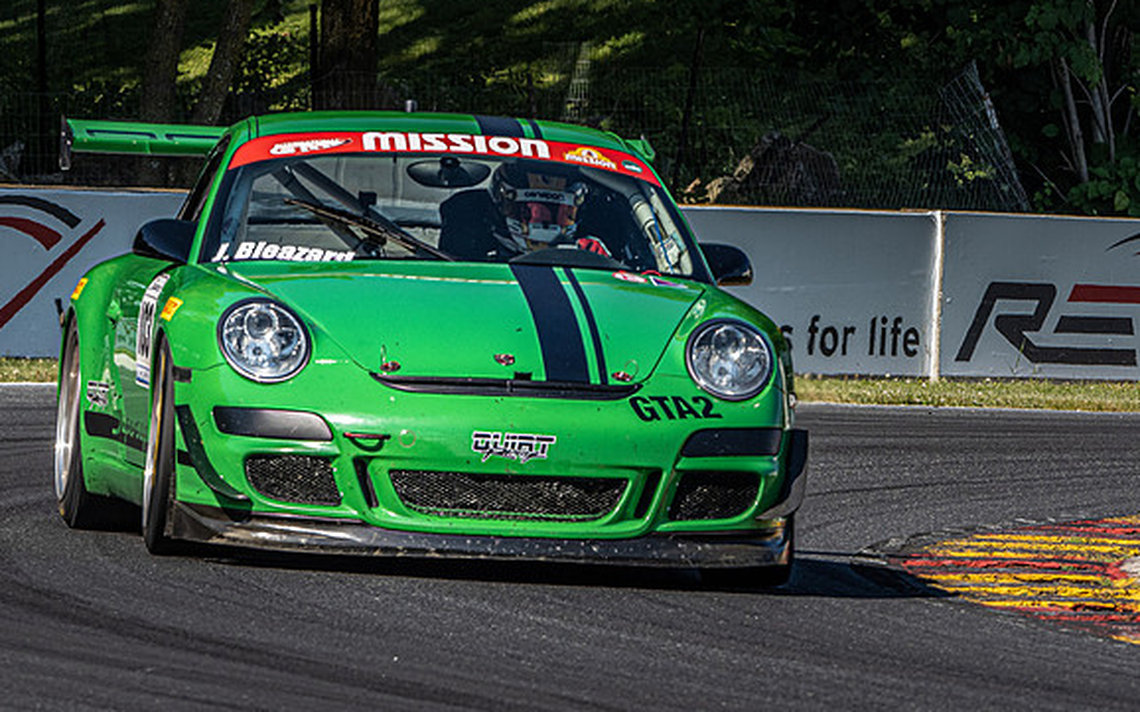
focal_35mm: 714
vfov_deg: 1.8
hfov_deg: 2.9
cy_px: 411
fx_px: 22179
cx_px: 504
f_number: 10
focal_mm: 300
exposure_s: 1/400
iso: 400
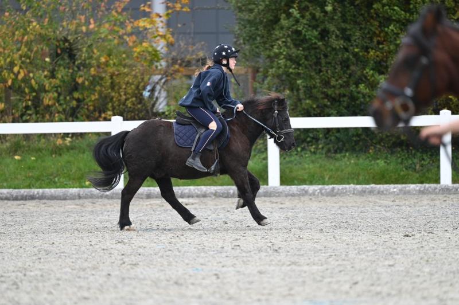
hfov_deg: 5.2
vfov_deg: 3.4
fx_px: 5096
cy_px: 152
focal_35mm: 400
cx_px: 230
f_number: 5.6
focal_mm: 400
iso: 2000
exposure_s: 1/800
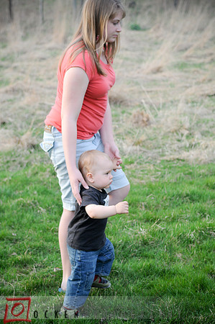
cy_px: 162
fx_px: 741
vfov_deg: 24.6
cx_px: 108
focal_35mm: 82
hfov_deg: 16.5
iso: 400
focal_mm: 55
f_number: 4.5
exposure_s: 1/320
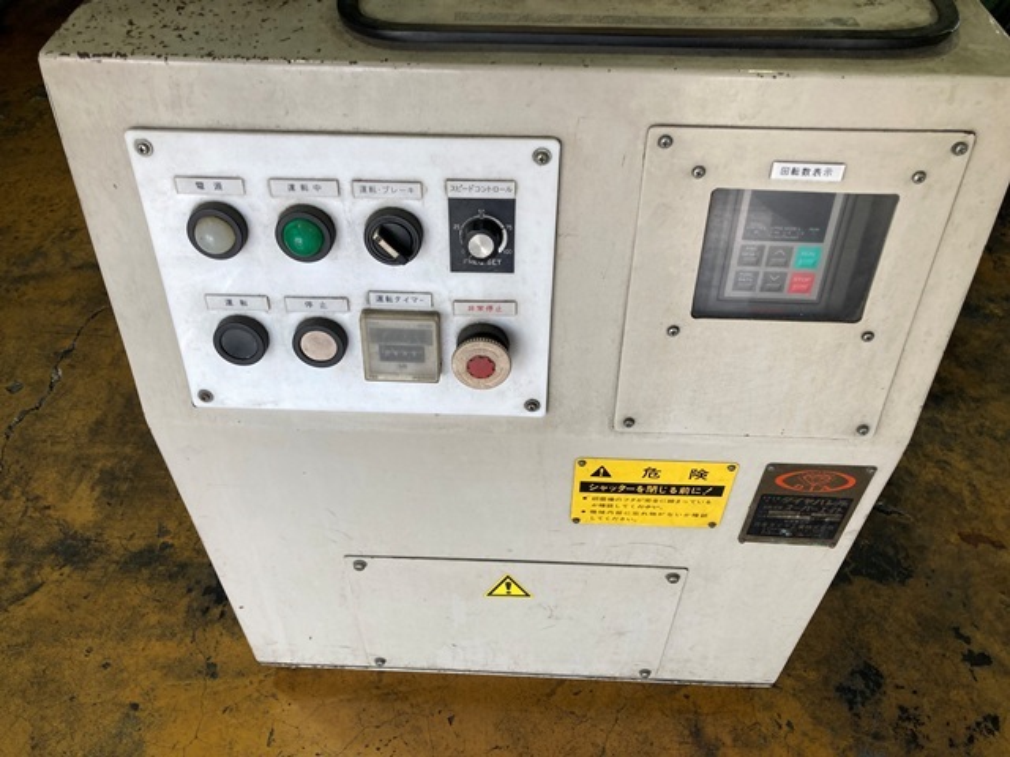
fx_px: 817
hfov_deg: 63.4
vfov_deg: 49.7
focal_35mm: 28
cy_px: 378
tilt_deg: -47.1
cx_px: 505
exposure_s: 1/120
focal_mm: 3.99
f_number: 1.8
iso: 25
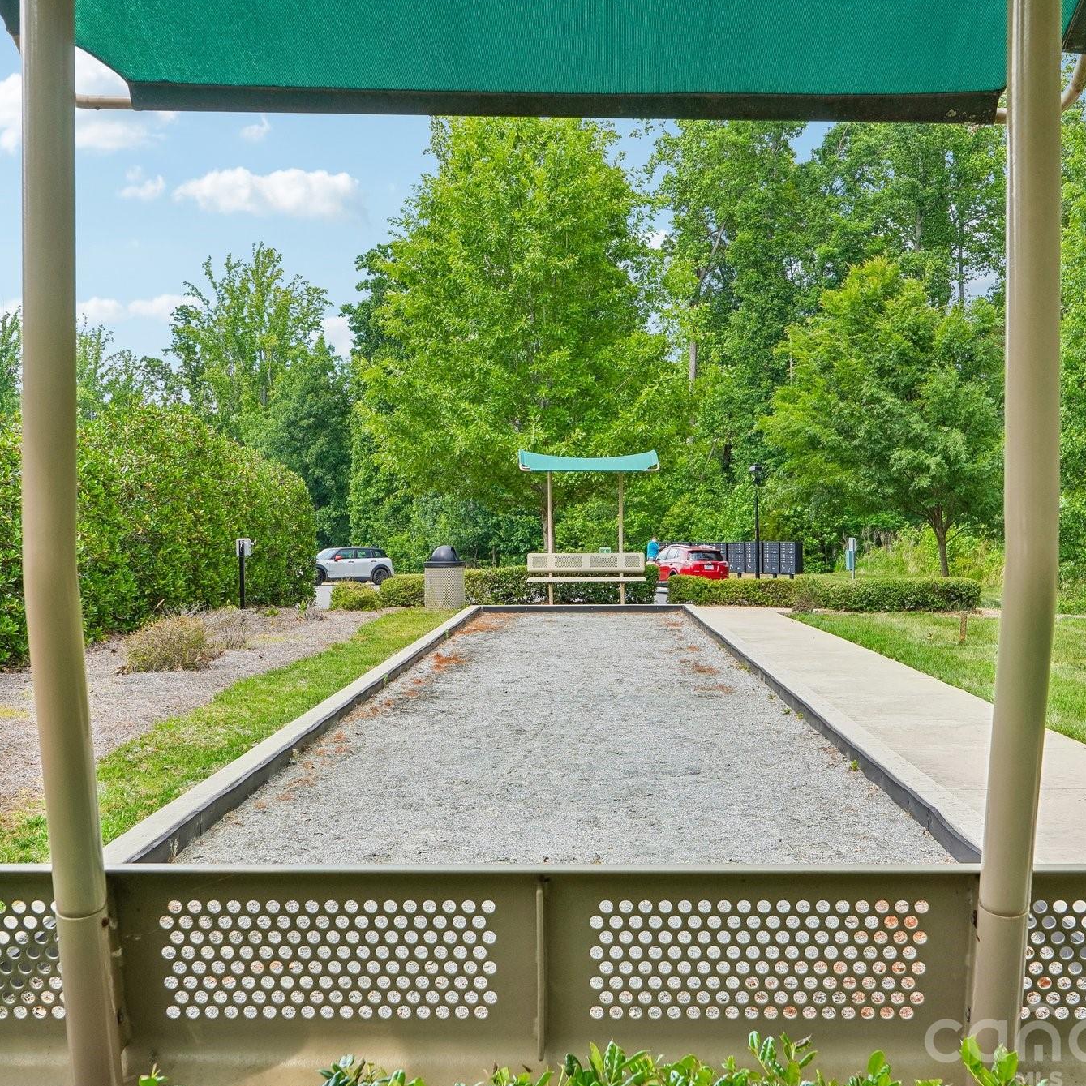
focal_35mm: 39
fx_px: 1384
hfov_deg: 42.8
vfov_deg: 42.8
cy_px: 549
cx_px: 582
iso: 100
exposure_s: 1/45
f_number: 8
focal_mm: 20
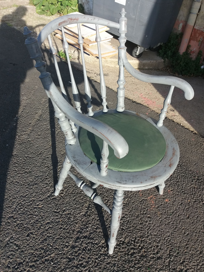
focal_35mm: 28
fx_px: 220
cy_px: 136
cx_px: 102
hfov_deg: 49.7
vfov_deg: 63.4
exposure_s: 1/738
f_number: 1.9
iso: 64
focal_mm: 3.7
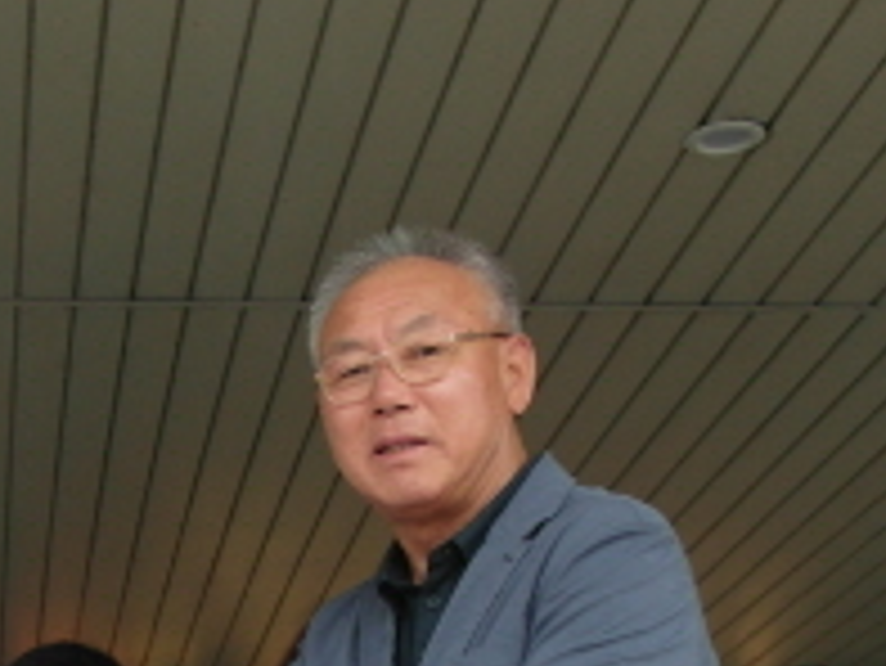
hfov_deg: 19.4
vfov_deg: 14.3
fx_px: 2535
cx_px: 49
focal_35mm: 99
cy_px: 898
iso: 80
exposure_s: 1/125
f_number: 2.4
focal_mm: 6.5
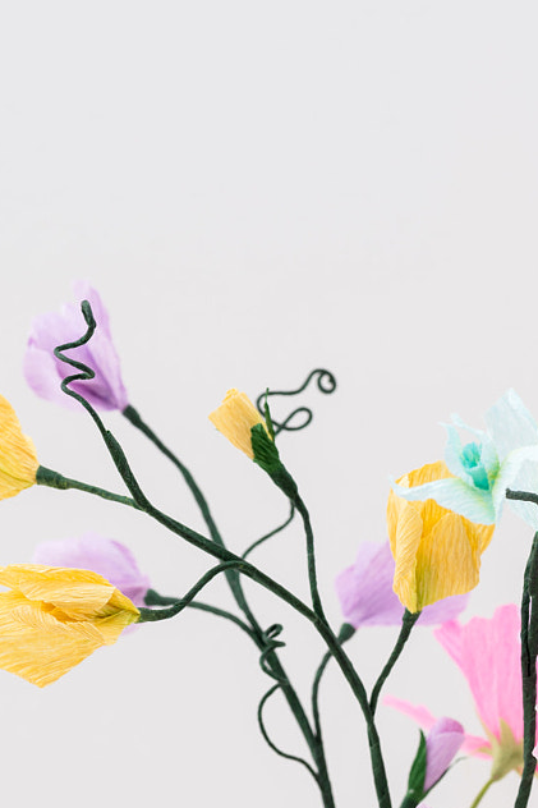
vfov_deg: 9.0
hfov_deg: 6.0
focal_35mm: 228
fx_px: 5113
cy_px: 807
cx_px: 407
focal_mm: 90
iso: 100
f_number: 6.3
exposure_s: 1/125
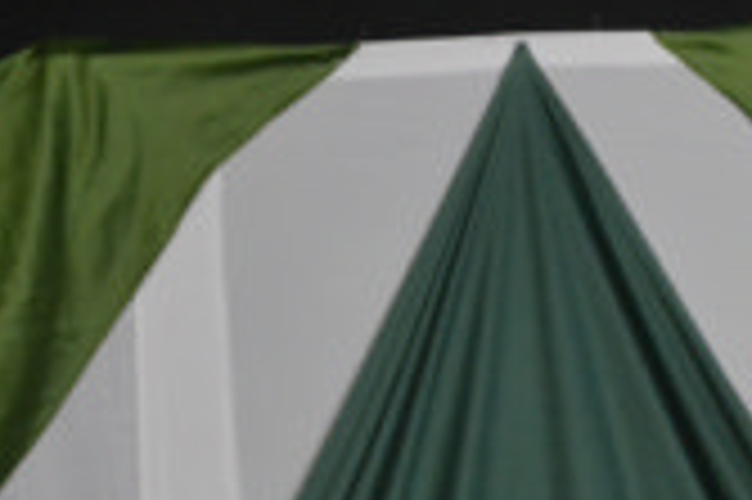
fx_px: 6573
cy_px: 727
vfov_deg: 4.3
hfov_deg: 6.5
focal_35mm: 315
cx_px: 1054
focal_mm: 70
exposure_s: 1/25
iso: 3200
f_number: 5.3
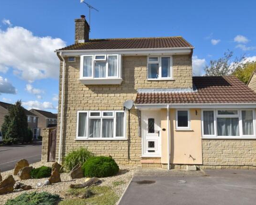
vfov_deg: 55.7
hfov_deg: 66.6
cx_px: 145
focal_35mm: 26
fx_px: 194
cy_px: 103
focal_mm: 15
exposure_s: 1/320
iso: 100
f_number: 9
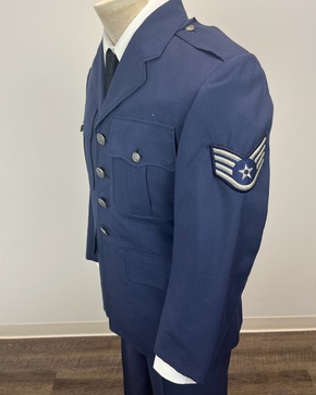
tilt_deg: -26.7
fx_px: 328
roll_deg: +4.0
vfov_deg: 62.2
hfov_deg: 51.5
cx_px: 158
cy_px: 184
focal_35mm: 28
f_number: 1.6
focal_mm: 5.1
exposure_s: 1/120
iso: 50
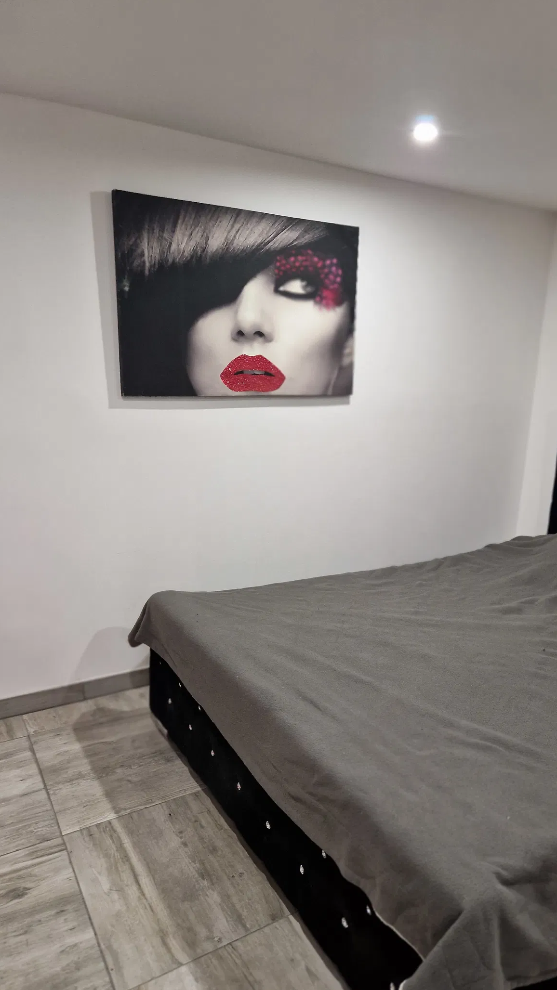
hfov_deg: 43.8
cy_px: 509
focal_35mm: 26
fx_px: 683
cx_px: 365
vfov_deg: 71.9
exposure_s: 1/33
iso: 320
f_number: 1.8
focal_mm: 5.4
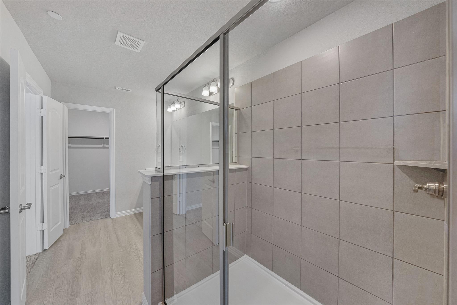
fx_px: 152
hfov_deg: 112.6
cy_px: 152
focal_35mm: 12
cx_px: 228
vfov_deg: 90.1
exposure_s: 1/10
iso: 640
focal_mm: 12
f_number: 9
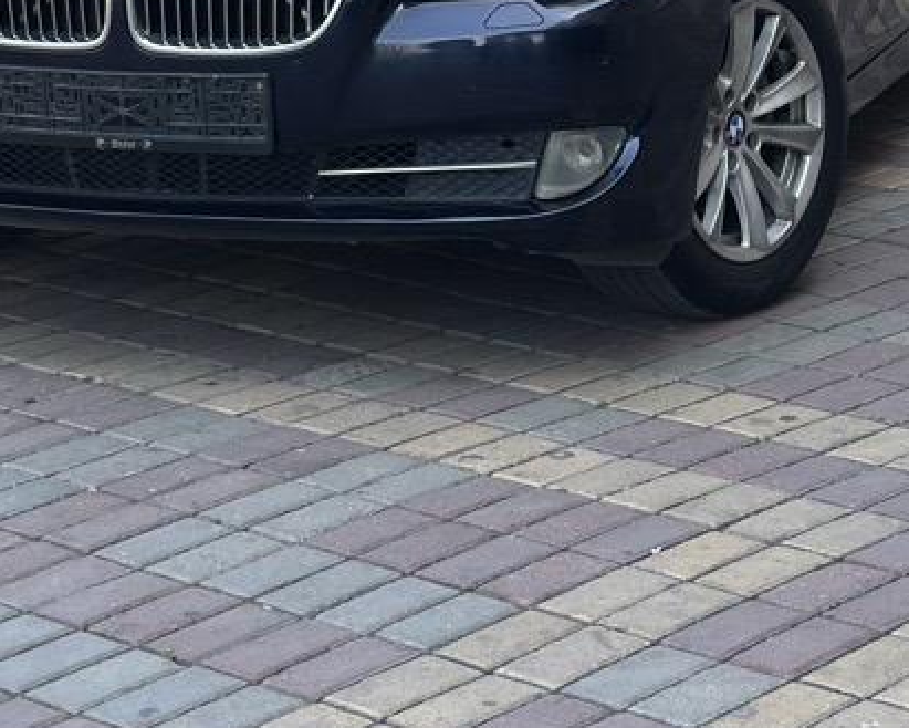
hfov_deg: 15.6
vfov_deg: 11.9
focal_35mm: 123
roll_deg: -1.1
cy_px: -423
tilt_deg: -1.5
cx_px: 363
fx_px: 3310
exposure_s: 1/549
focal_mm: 6.86
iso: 80
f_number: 1.78
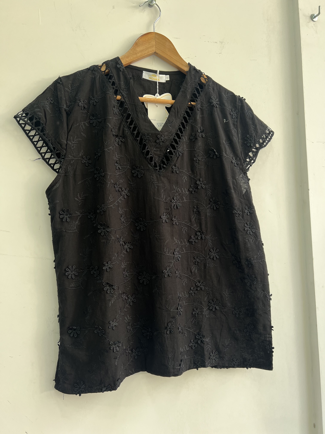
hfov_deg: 53.1
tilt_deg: +1.2
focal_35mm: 26
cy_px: 217
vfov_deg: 67.3
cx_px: 162
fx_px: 325
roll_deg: +2.2
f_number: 1.5
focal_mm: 5.7
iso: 80
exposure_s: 1/100
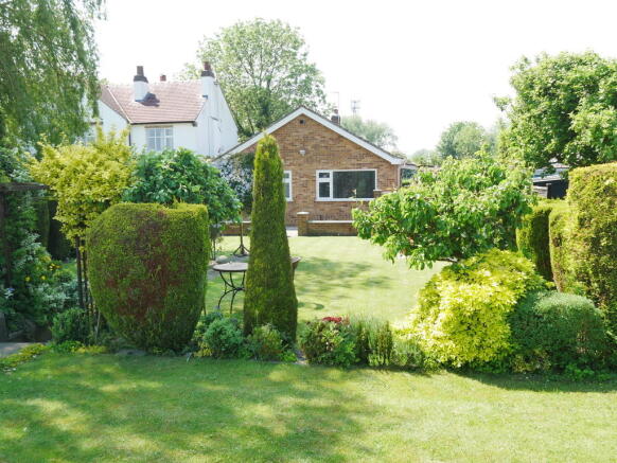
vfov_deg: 44.2
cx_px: 308
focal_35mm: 32
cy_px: 232
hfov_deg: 56.8
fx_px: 571
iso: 200
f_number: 7.1
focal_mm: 16
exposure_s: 1/160
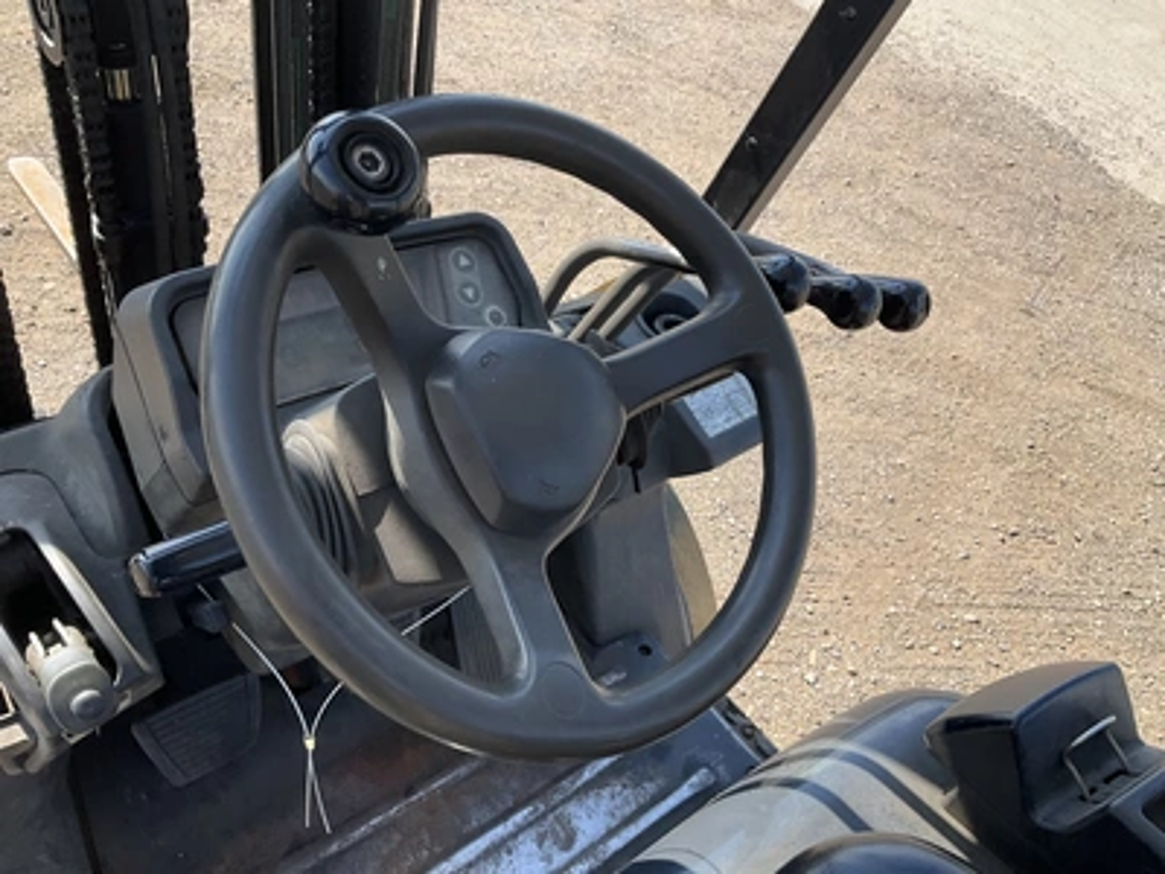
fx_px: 976
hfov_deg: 61.7
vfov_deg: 48.2
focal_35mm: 29
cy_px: 437
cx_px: 582
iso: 25
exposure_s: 1/635
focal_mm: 3
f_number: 1.8
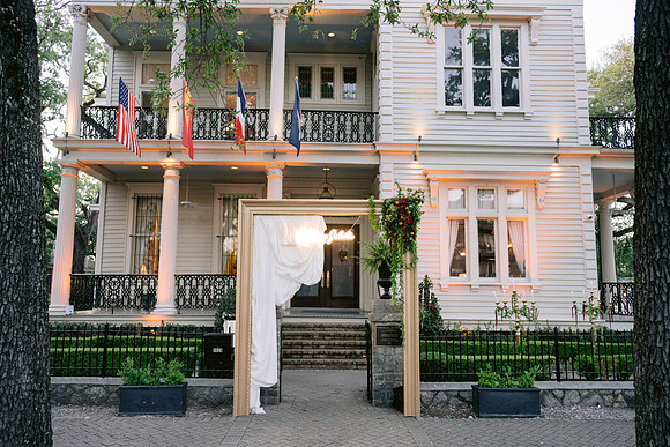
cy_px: 224
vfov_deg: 46.4
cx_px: 335
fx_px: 521
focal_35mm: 28
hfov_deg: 65.5
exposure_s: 1/80
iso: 800
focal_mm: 28
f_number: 4
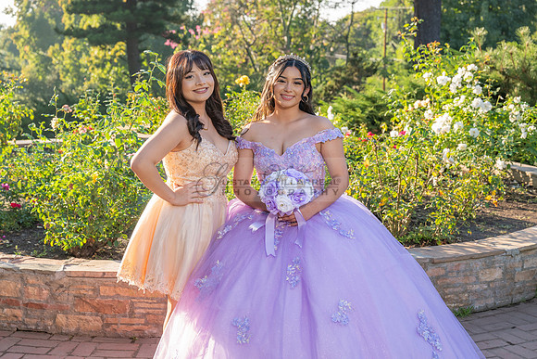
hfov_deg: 34.5
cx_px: 268
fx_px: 865
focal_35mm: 58
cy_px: 180
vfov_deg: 23.4
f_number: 5.6
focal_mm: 58
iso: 200
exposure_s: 1/200
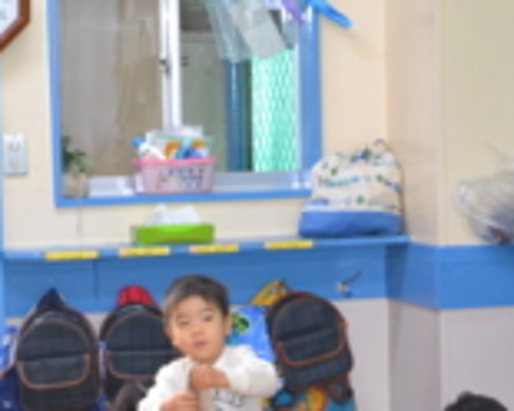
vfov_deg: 7.7
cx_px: 318
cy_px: 436
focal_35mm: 200
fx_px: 3046
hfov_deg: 9.6
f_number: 5.6
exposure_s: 1/60
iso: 1800
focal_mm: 55
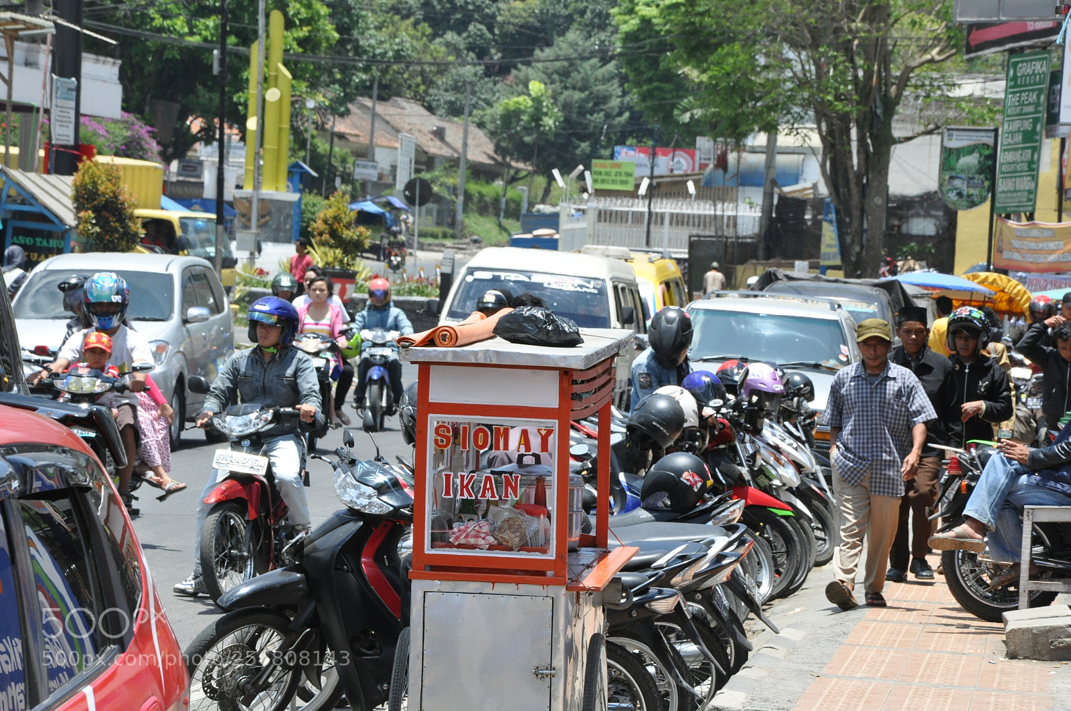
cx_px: 536
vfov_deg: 8.7
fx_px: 4680
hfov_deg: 13.1
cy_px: 356
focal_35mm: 158
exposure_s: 1/640
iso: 800
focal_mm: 105
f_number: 13
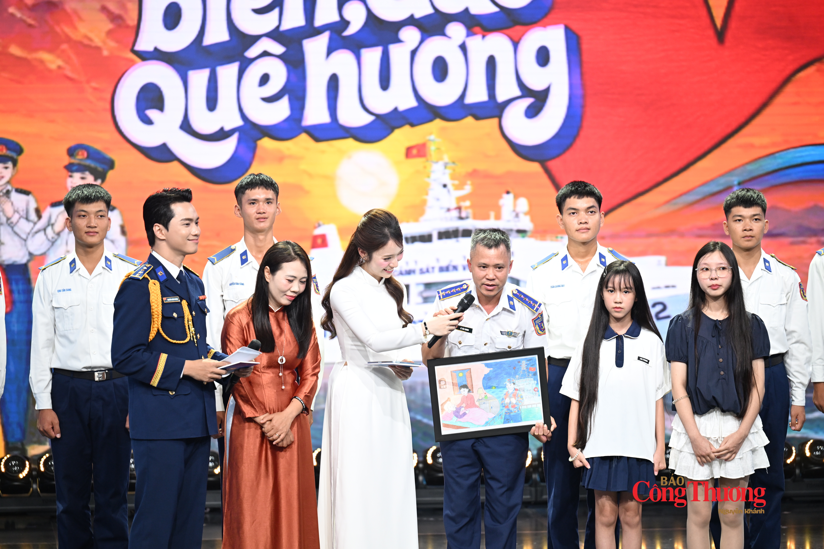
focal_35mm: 150
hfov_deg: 13.7
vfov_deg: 9.1
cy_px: 274
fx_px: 3433
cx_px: 412
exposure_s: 1/320
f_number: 2.8
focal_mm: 150
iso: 1250
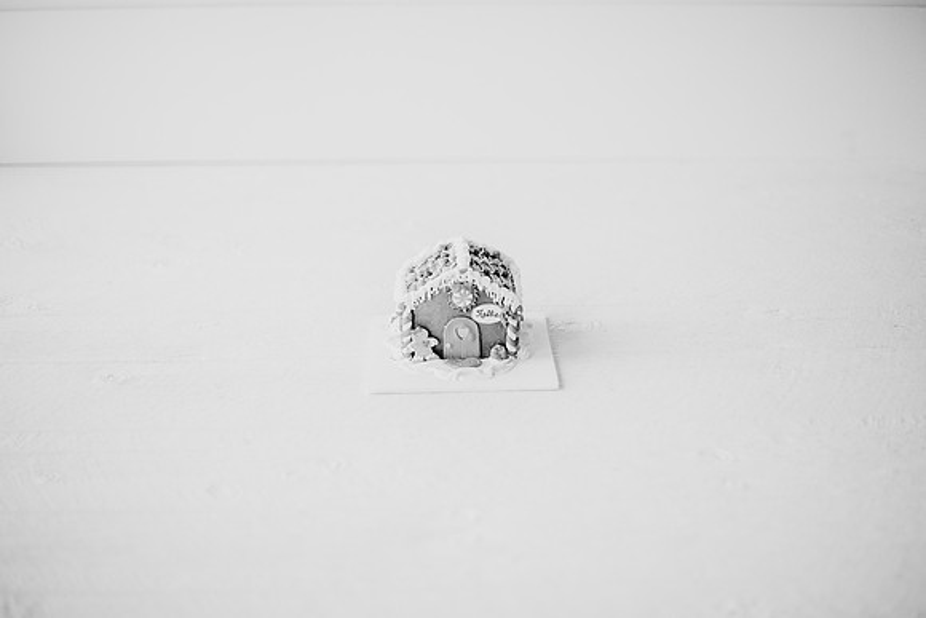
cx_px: 463
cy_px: 309
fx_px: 1289
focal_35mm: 50
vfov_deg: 27.0
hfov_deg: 39.5
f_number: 1.8
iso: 640
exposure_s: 1/640
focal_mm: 50
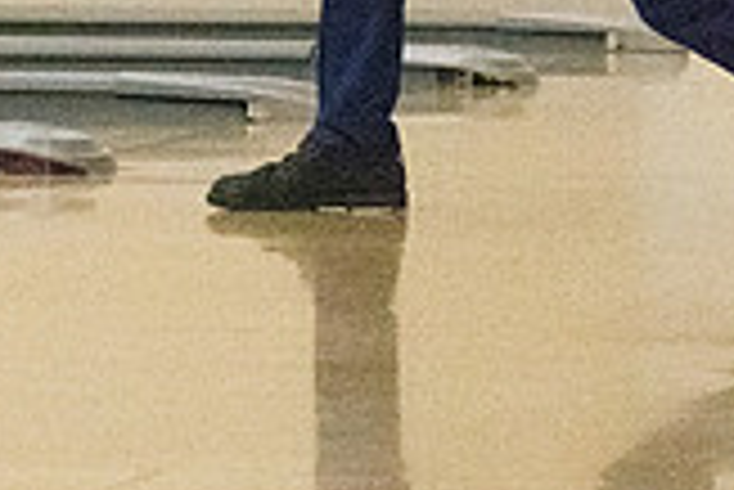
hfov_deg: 4.8
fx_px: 8693
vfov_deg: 3.2
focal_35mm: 426
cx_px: 414
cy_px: -193
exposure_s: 1/1250
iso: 10000
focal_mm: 80
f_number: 4.5
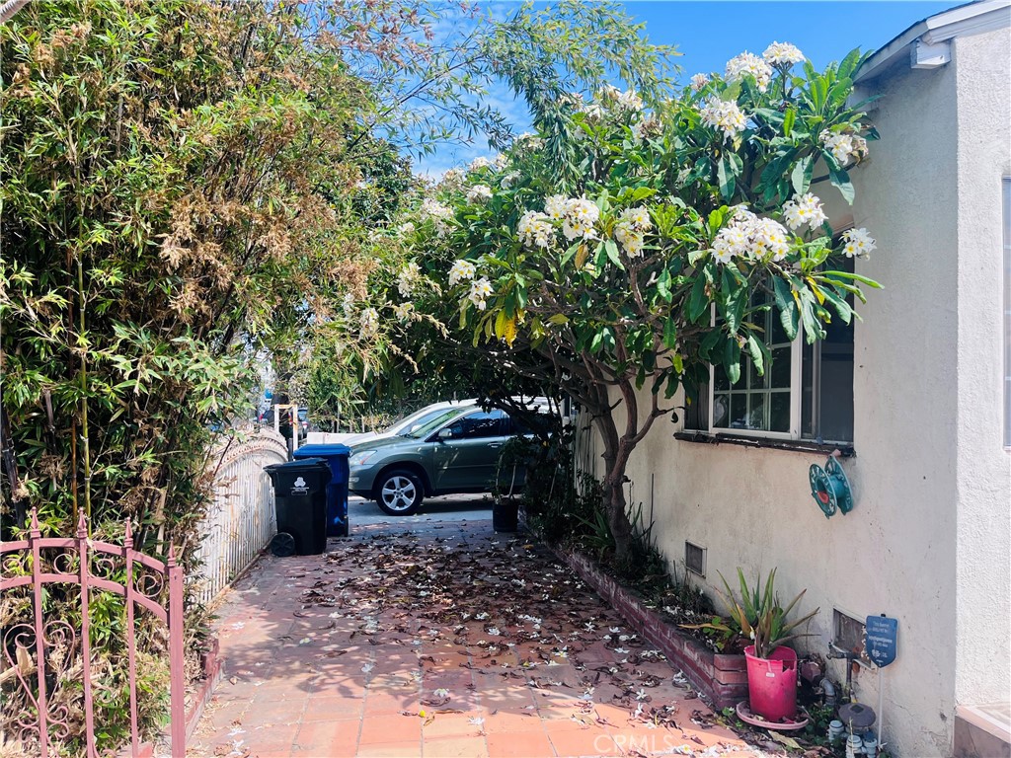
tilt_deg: +2.6
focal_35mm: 26
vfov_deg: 53.1
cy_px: 379
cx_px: 506
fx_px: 759
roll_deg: -0.5
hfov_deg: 67.3
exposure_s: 1/777
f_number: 1.6
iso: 50
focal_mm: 5.1
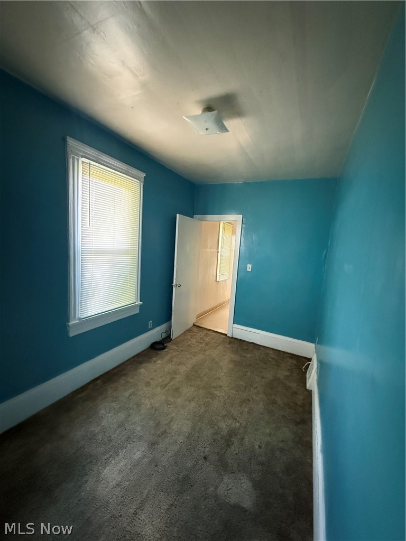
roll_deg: -4.1
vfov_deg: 102.1
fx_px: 219
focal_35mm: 14
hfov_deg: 85.7
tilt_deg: -6.5
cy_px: 270
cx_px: 203
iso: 1250
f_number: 2.2
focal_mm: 2.22
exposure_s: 1/60
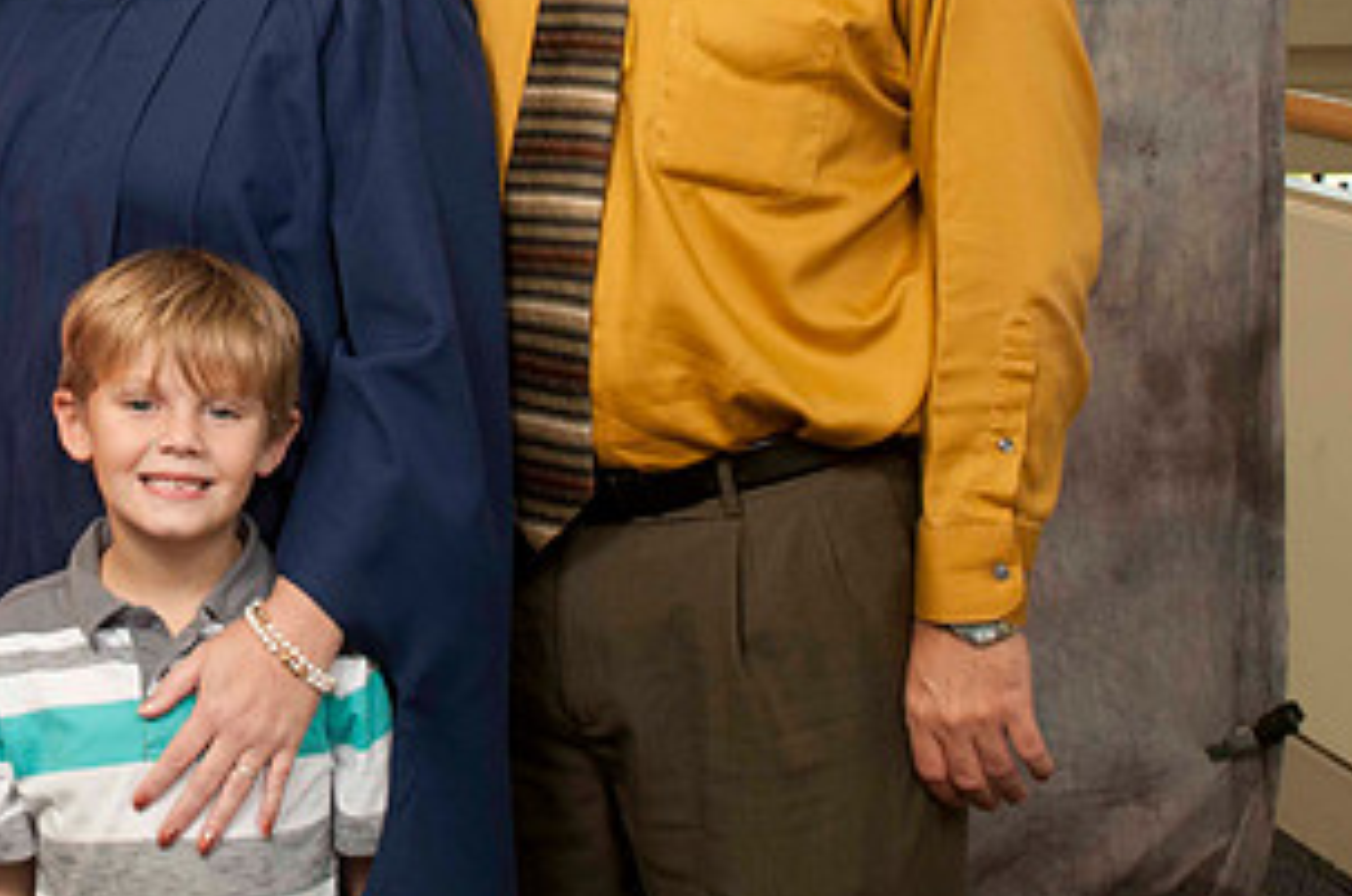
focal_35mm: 92
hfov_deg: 21.6
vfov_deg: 14.6
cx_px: 71
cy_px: 74
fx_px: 3450
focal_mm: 32
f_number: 5.6
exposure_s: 1/125
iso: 200
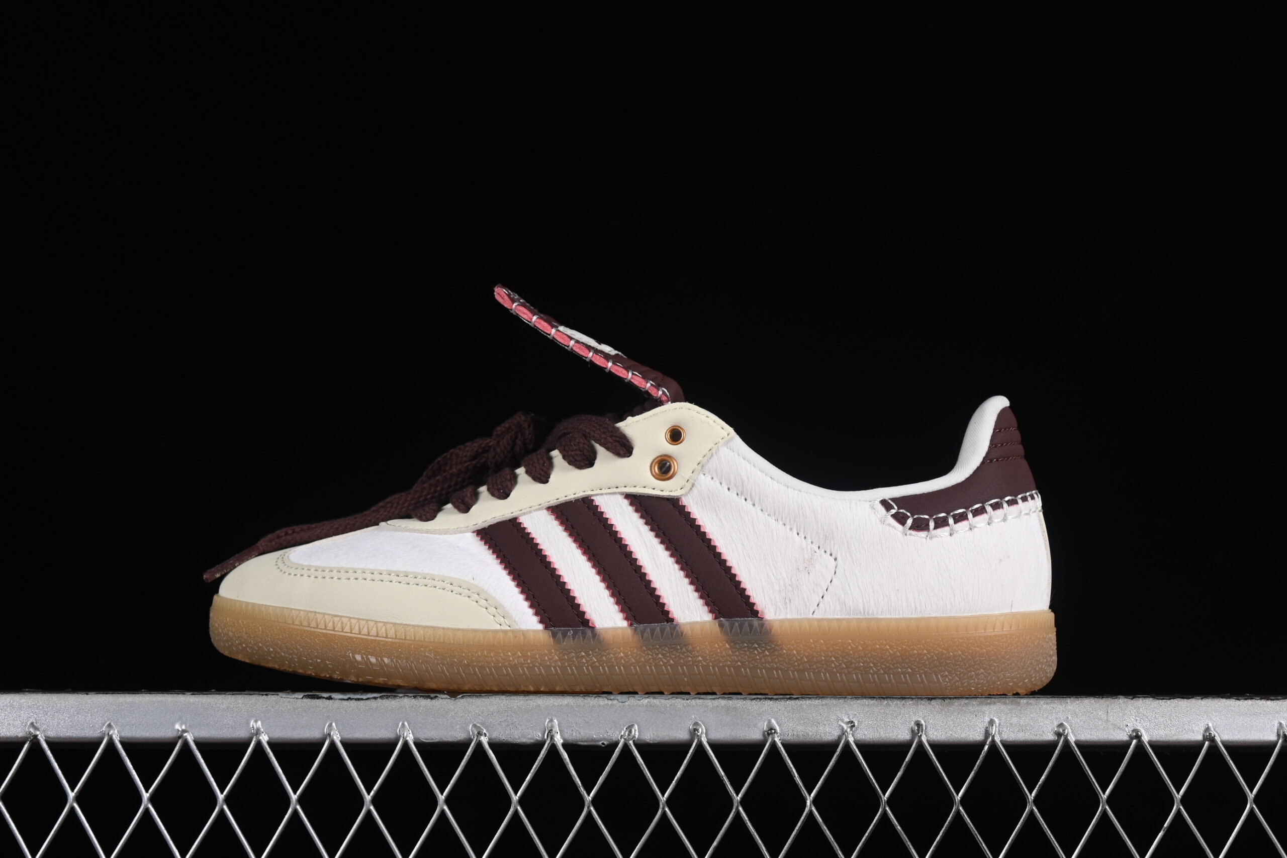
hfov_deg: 27.0
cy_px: 429
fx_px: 2681
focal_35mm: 75
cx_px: 644
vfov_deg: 18.2
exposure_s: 1/80
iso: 160
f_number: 8
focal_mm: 50
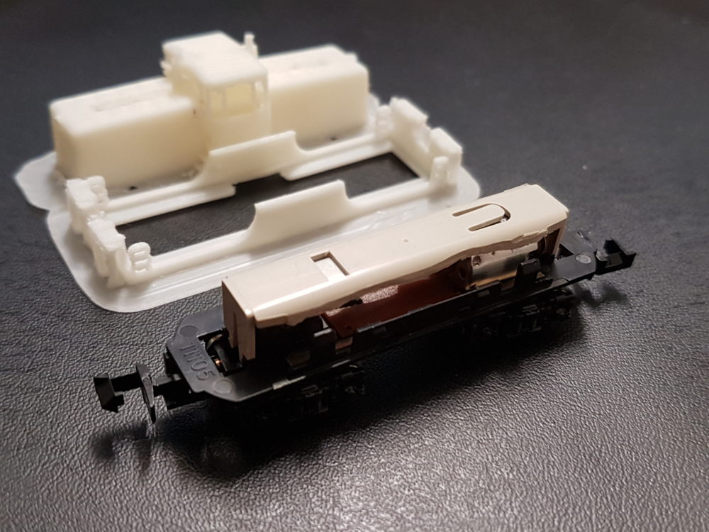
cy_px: 266
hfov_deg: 67.3
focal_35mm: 26
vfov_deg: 53.1
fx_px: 533
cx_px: 354
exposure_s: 1/25
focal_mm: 4.2
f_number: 1.7
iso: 160
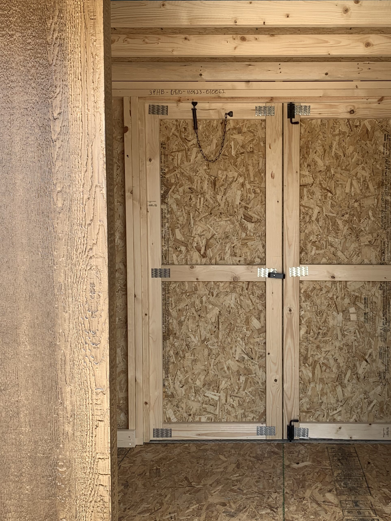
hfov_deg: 34.6
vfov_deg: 45.7
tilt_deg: -3.4
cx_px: 278
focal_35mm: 41
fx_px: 617
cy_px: 278
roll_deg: -0.1
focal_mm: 4.25
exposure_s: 1/122
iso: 25
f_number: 1.8
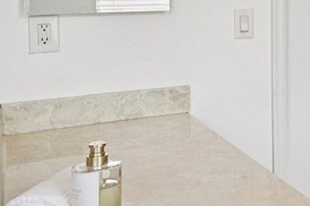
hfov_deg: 22.1
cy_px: -8
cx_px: 527
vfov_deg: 20.2
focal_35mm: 65
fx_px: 559
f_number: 8
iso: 160
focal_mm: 18
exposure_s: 1/30
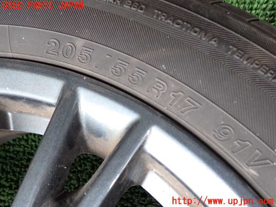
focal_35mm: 30
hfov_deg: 60.0
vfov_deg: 46.8
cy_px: 104
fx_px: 239
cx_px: 138
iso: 200
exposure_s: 1/60
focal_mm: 5.4
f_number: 2.3
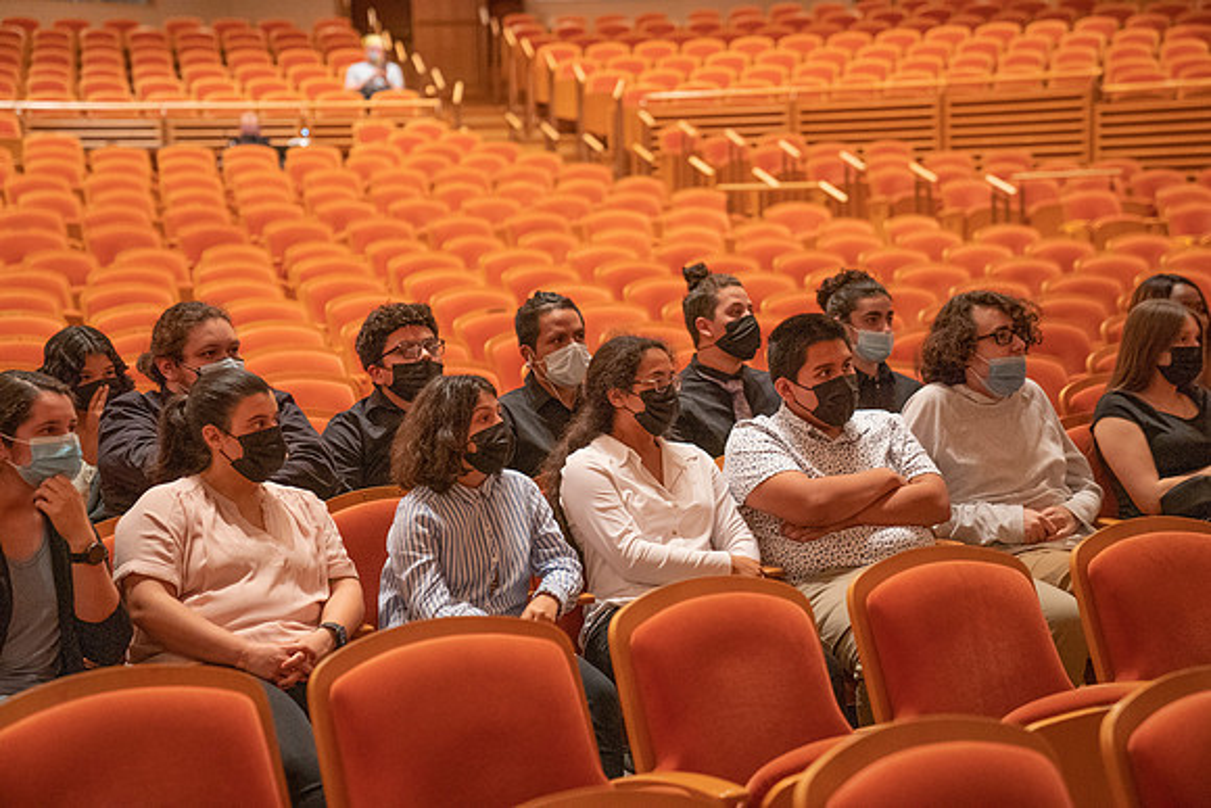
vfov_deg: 19.5
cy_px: 404
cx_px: 606
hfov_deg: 28.8
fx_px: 2355
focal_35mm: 70
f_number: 2.8
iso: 6400
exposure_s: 1/160
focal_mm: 70
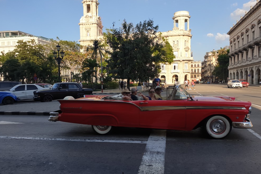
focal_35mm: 28
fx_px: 203
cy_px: 98
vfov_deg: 46.3
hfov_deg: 65.5
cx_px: 133
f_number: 2.4
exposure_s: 1/1176
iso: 50
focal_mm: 4.3
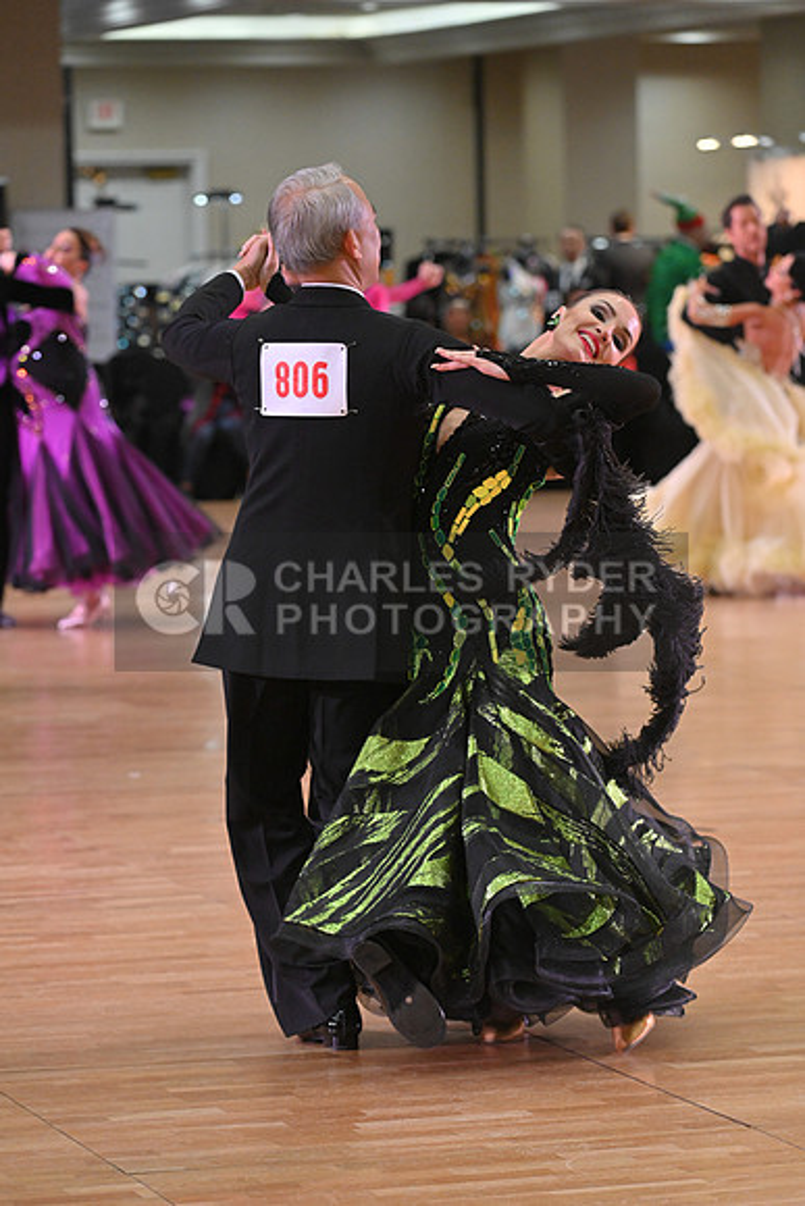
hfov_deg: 9.5
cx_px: 402
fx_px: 4860
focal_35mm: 145
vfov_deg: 14.2
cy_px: 603
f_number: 5
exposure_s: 1/400
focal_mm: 145
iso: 3200
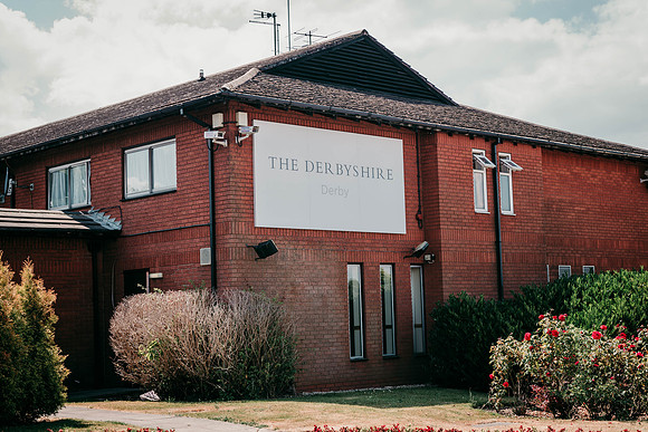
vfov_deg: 22.6
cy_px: 216
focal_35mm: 60
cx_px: 324
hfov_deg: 33.4
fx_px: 1082
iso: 100
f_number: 5.6
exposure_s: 1/250
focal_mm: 60
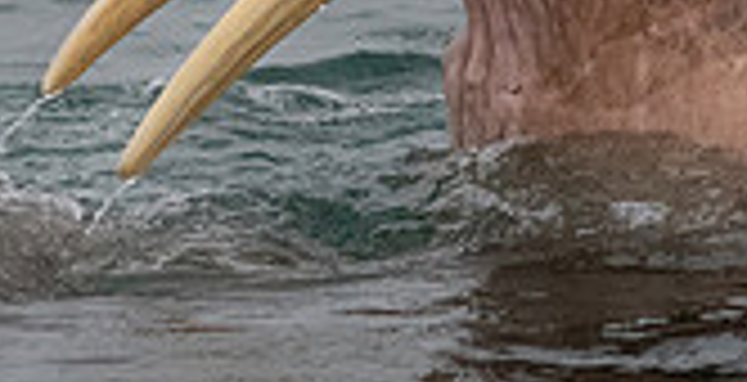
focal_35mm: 846
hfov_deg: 2.6
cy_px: -41
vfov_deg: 1.3
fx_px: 16408
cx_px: 659
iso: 3200
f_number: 5.6
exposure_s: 1/4000
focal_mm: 150
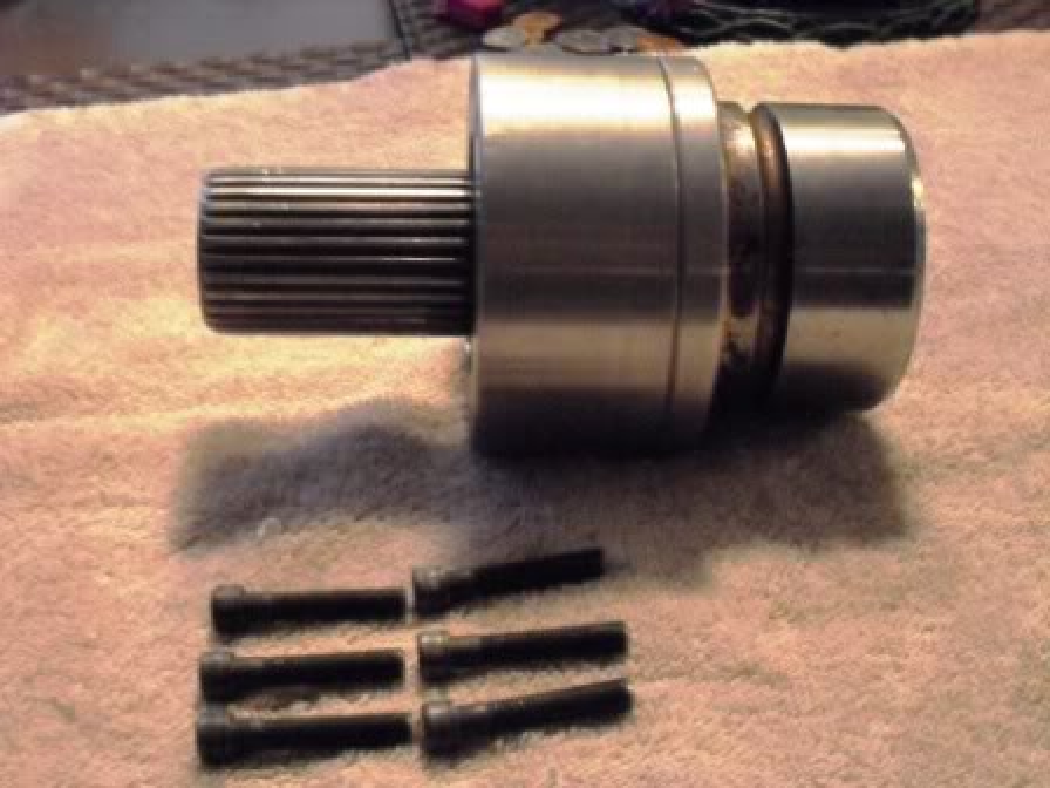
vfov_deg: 29.7
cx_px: 525
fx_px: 1486
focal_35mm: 49
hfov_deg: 38.9
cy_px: 394
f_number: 3.9
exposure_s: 1/15
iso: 800
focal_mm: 8.7
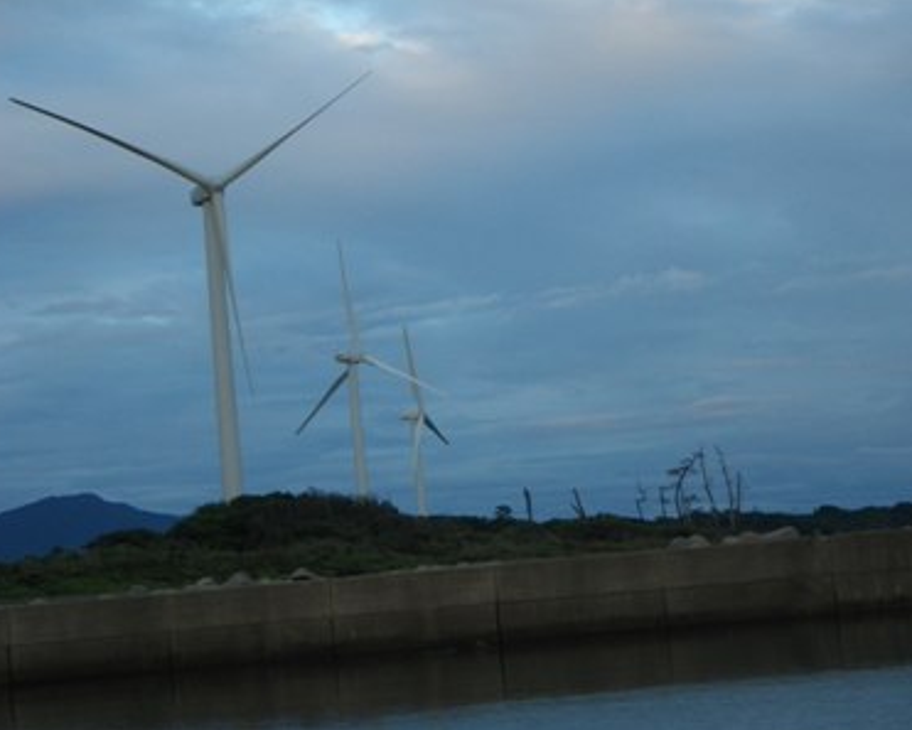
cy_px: 364
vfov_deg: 19.0
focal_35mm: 81
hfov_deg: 23.6
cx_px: 477
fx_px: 2187
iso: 250
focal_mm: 13.7
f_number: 4.8
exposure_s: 1/100
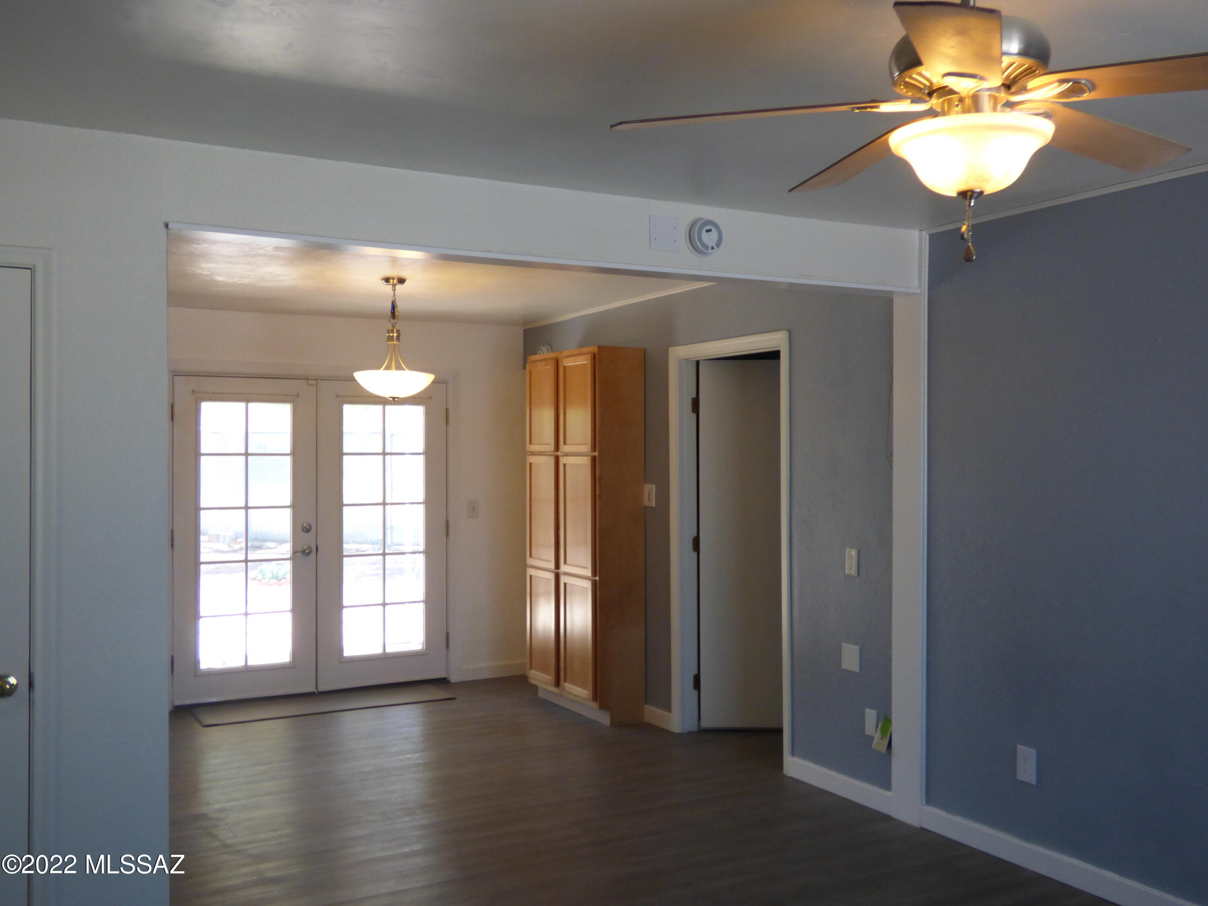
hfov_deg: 55.4
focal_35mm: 33
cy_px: 453
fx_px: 1152
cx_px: 604
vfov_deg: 42.9
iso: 250
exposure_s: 1/60
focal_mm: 5.78
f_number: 3.4
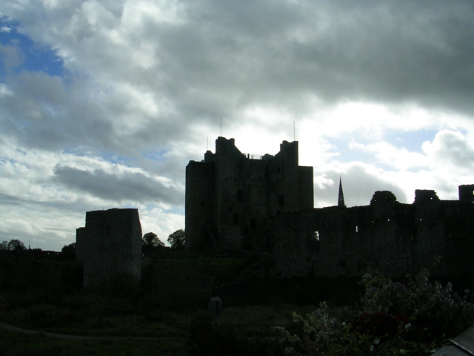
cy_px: 178
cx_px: 237
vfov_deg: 37.7
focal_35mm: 38
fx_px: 520
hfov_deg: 49.0
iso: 50
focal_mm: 5.8
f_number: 5.6
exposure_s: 1/744
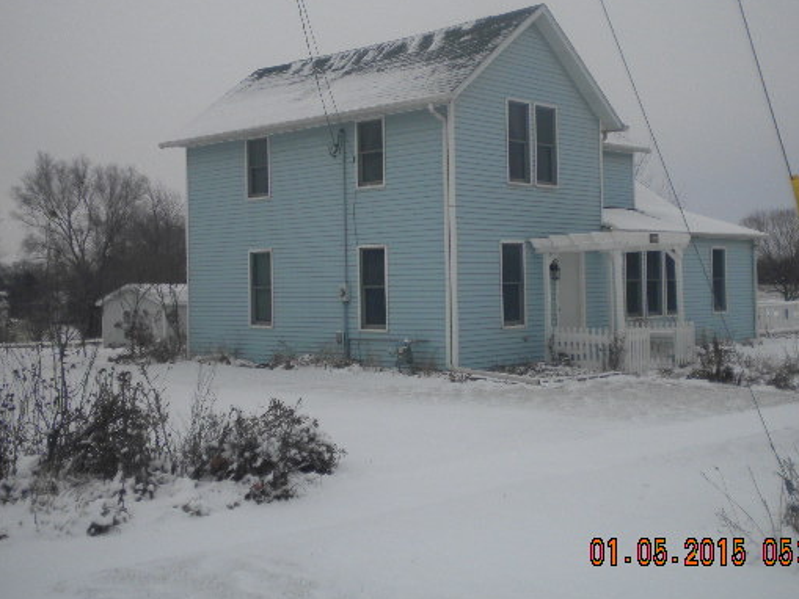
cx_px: 399
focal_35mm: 44
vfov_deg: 32.8
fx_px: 1016
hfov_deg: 42.9
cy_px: 254
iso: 80
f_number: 3.1
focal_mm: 6.3
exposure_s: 1/220
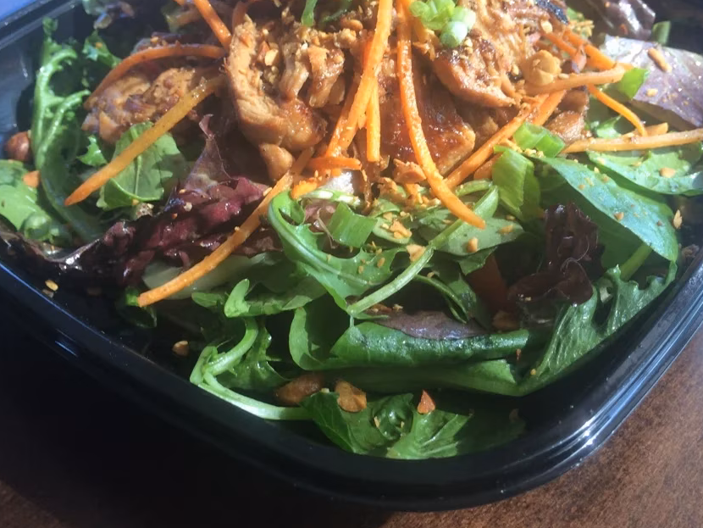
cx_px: 346
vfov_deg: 38.6
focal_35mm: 37
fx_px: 752
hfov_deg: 50.1
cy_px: 225
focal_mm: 4.12
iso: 40
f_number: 2.2
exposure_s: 1/120
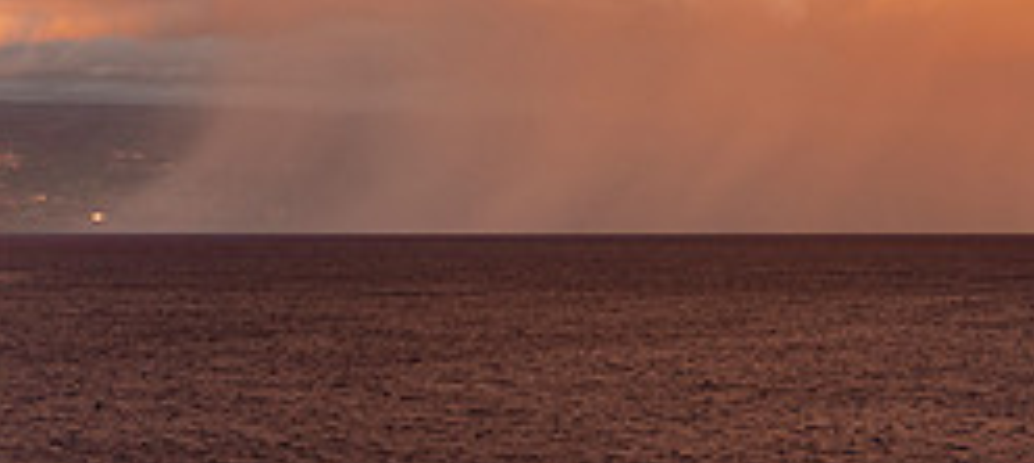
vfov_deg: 11.6
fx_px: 2225
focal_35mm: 85
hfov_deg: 24.9
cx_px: 1036
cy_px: -110
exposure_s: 1/250
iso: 320
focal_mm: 32
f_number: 2.8
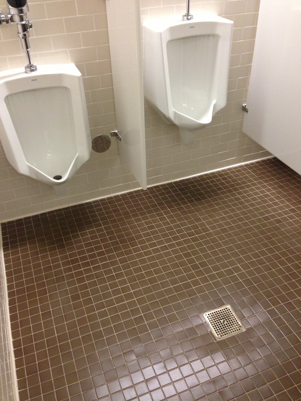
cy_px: 200
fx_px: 383
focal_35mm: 33
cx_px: 150
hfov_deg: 42.9
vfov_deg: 55.4
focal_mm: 4.13
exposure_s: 1/20
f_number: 2.4
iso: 250
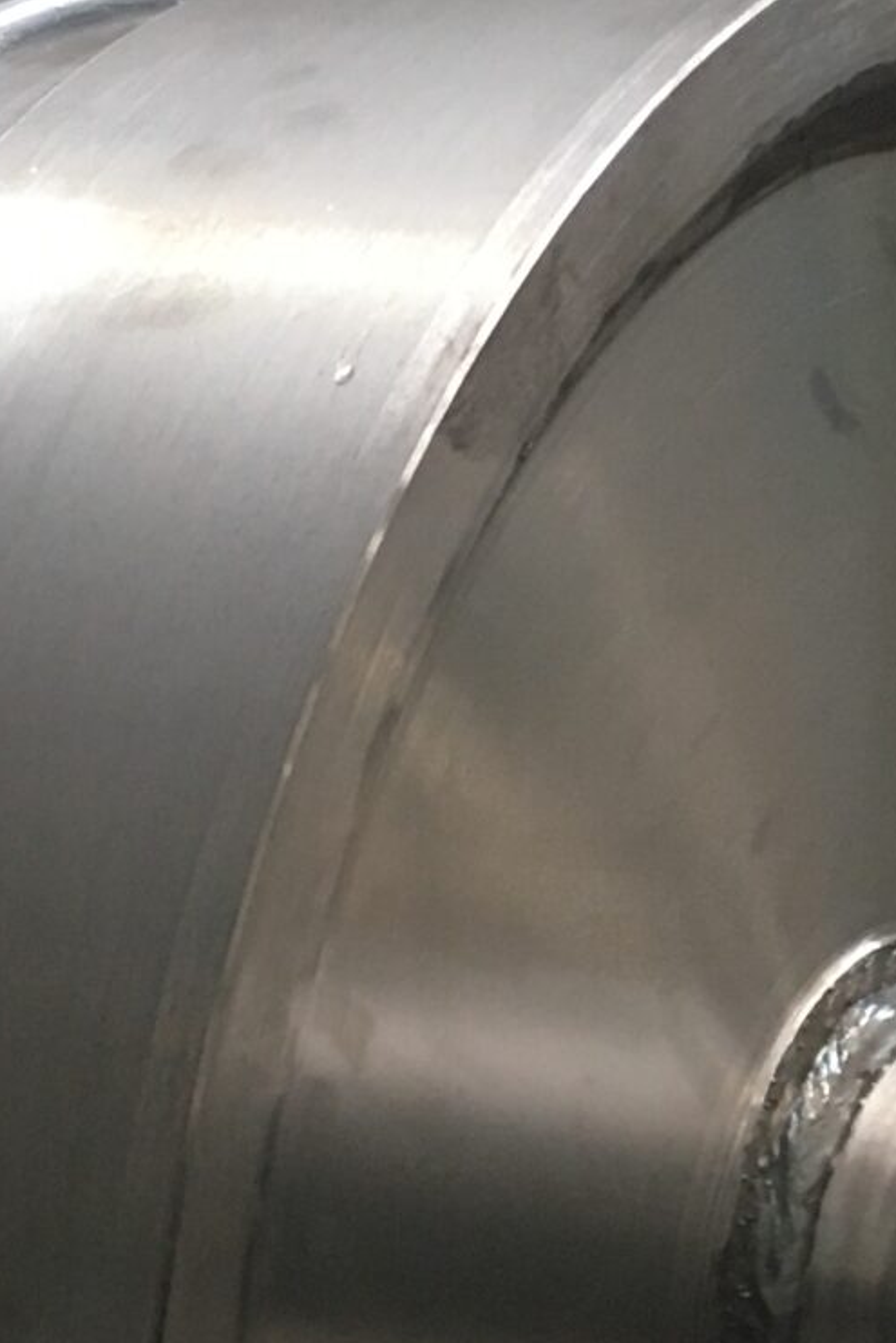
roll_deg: +0.2
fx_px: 3881
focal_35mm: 104
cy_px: 1126
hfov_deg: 12.3
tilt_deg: -13.0
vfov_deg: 19.4
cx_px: -597
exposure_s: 1/17
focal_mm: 4.15
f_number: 2.2
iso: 80
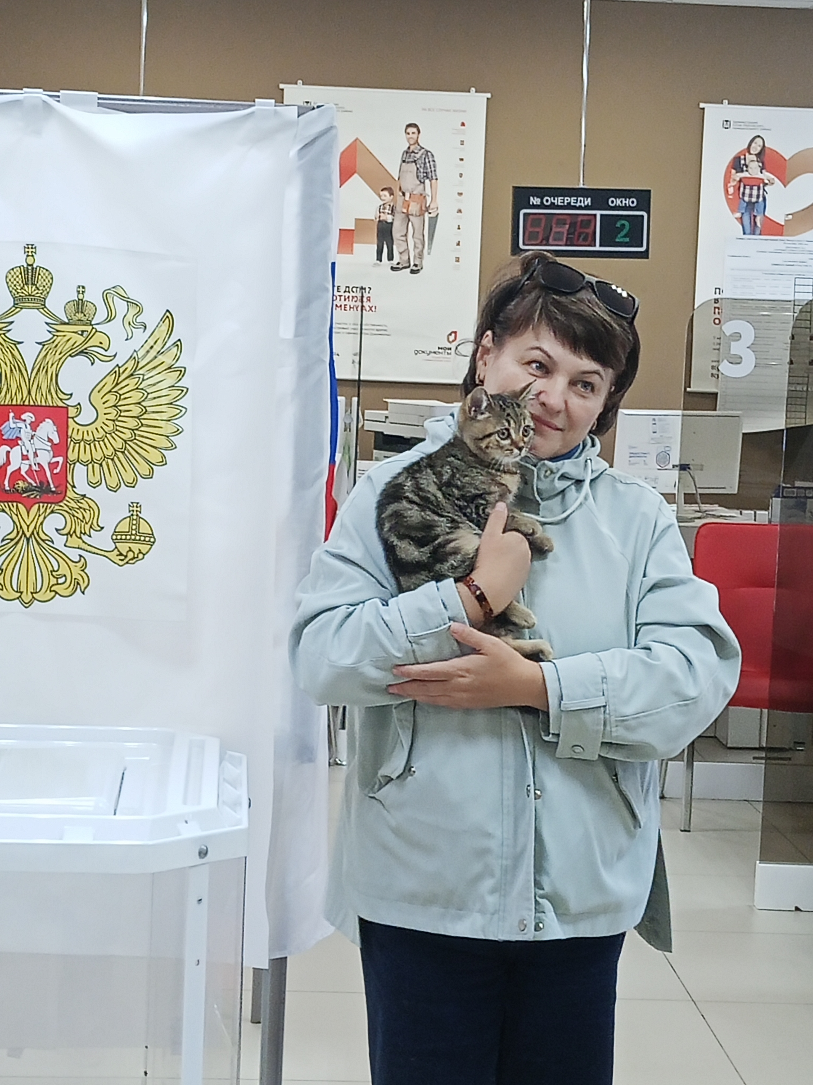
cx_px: 406
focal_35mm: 74
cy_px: 542
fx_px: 2317
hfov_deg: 19.9
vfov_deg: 26.3
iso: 320
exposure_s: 1/100
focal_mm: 3.98
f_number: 1.8
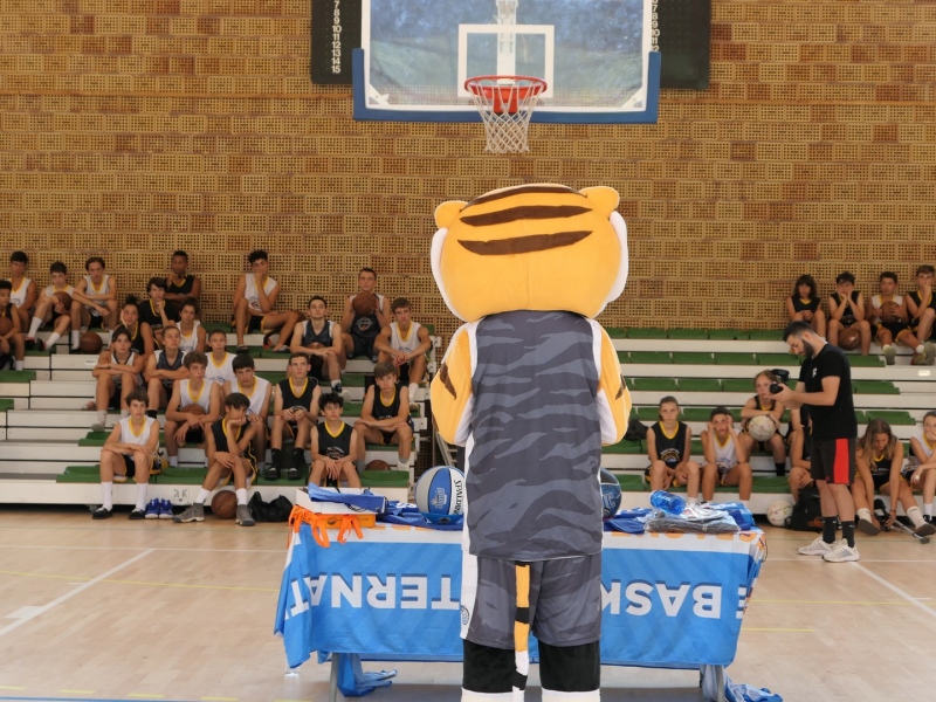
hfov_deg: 29.8
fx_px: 1758
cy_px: 351
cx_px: 468
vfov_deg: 22.6
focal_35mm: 65
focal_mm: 21.9
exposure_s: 1/125
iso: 500
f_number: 2.8
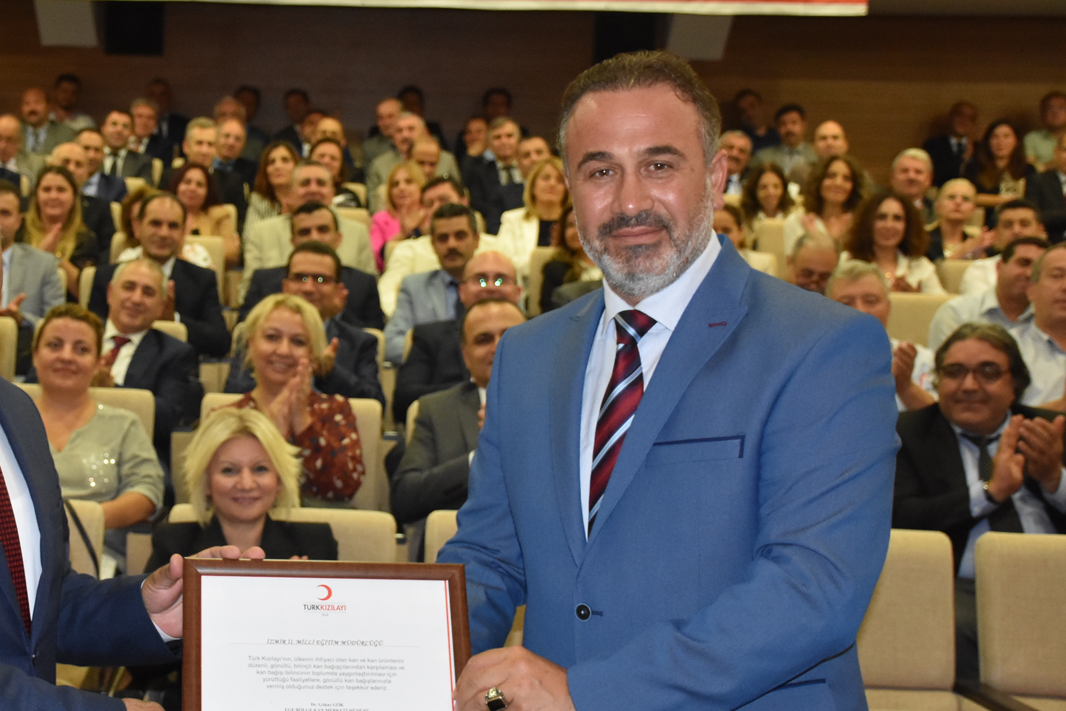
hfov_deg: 31.0
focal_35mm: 64
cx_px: 271
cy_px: 377
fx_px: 1889
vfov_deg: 21.3
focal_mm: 27
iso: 2500
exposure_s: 1/60
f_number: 4
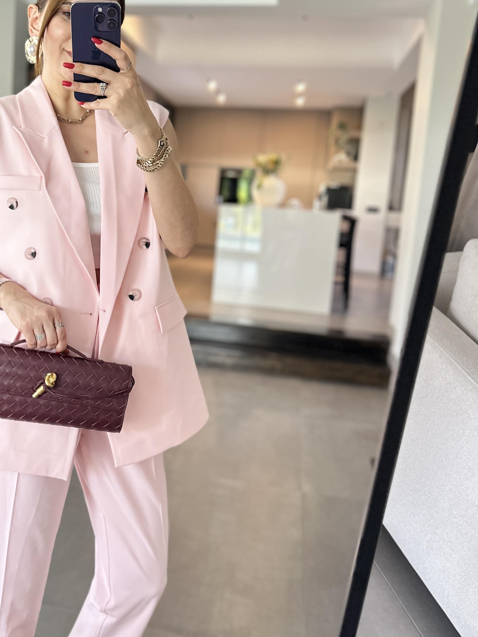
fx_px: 681
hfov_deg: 37.7
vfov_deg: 49.9
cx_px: 120
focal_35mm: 37
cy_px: 267
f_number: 1.78
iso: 250
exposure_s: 1/85
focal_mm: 6.86
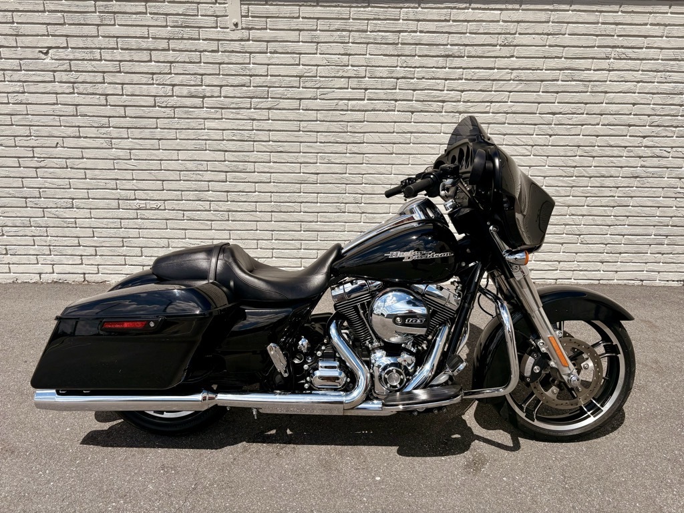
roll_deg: -1.4
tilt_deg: -17.7
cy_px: 256
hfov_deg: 67.3
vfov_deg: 53.1
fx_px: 514
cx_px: 342
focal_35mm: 26
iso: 50
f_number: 1.6
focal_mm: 5.96
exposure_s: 1/5348
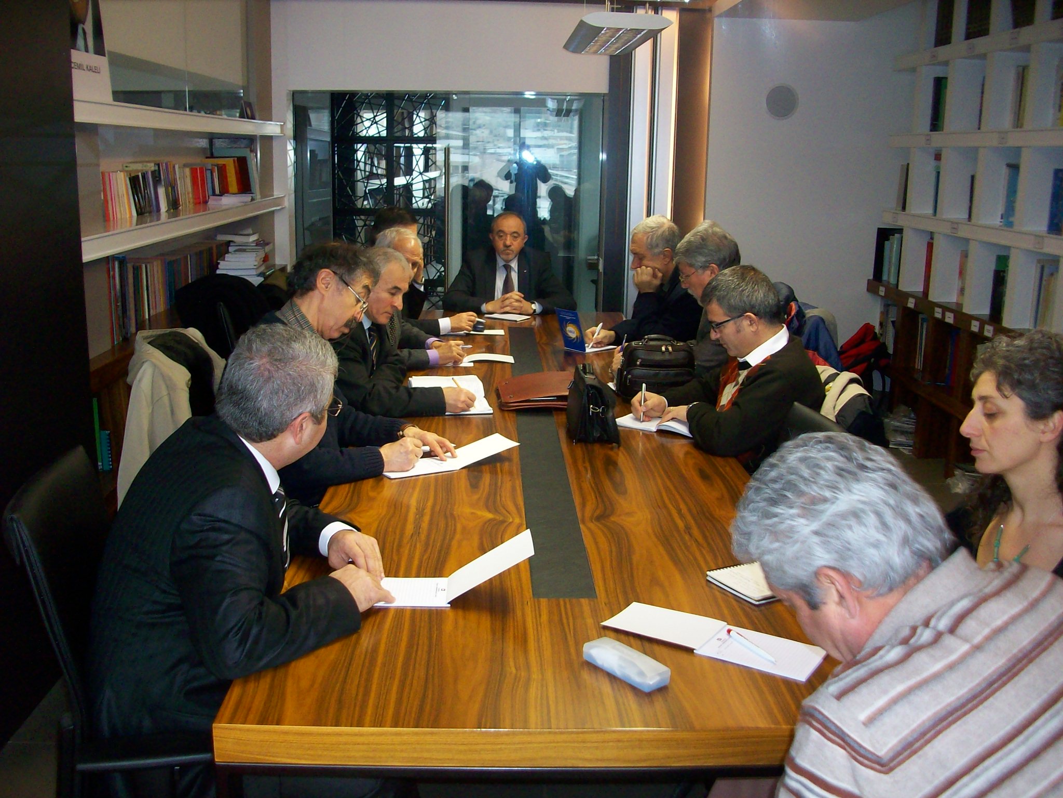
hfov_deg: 54.0
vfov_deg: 41.8
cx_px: 532
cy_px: 399
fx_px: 1044
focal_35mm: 34
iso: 160
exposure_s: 1/60
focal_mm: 5.7
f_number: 2.8
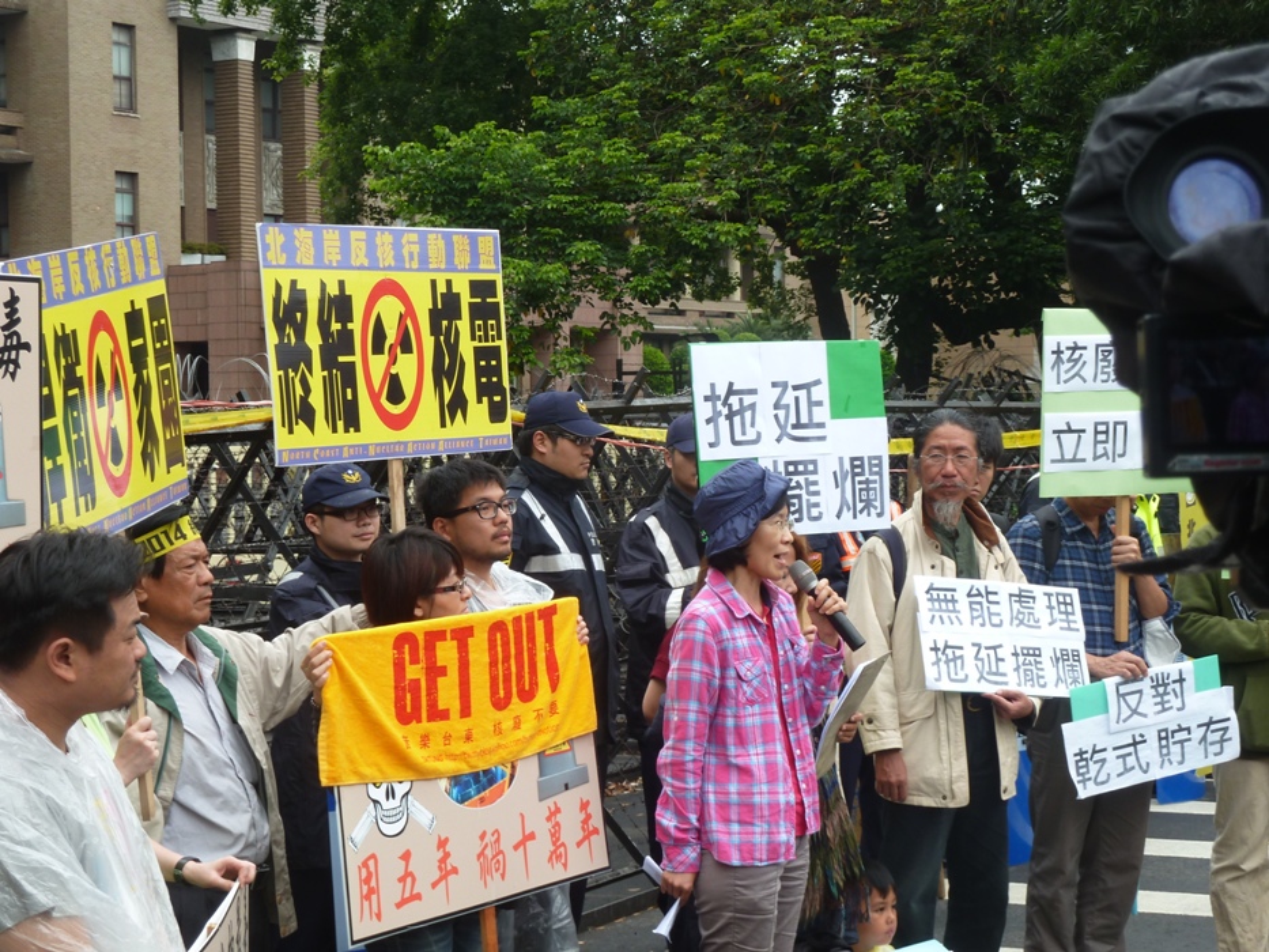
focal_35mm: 78
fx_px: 2860
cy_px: 476
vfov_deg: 18.9
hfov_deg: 25.0
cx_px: 634
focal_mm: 12.8
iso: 80
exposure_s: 1/50
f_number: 4.2
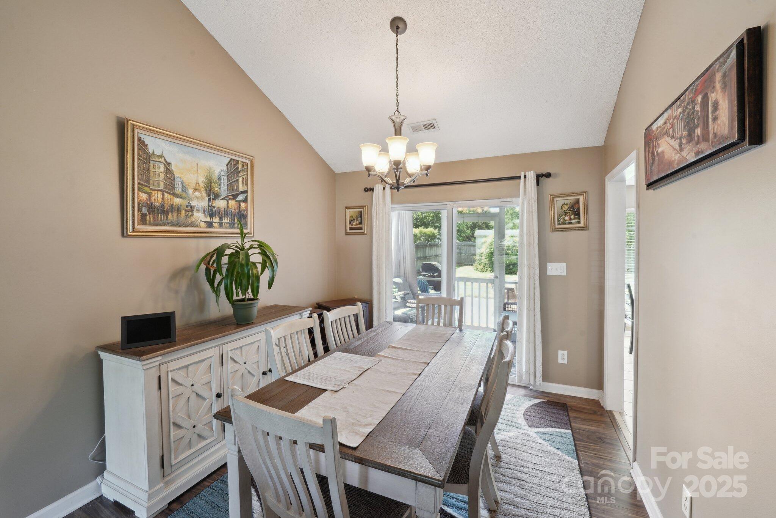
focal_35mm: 14
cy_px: 259
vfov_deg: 81.2
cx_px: 388
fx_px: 302
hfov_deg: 104.3
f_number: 11
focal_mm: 14
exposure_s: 1/5
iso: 400
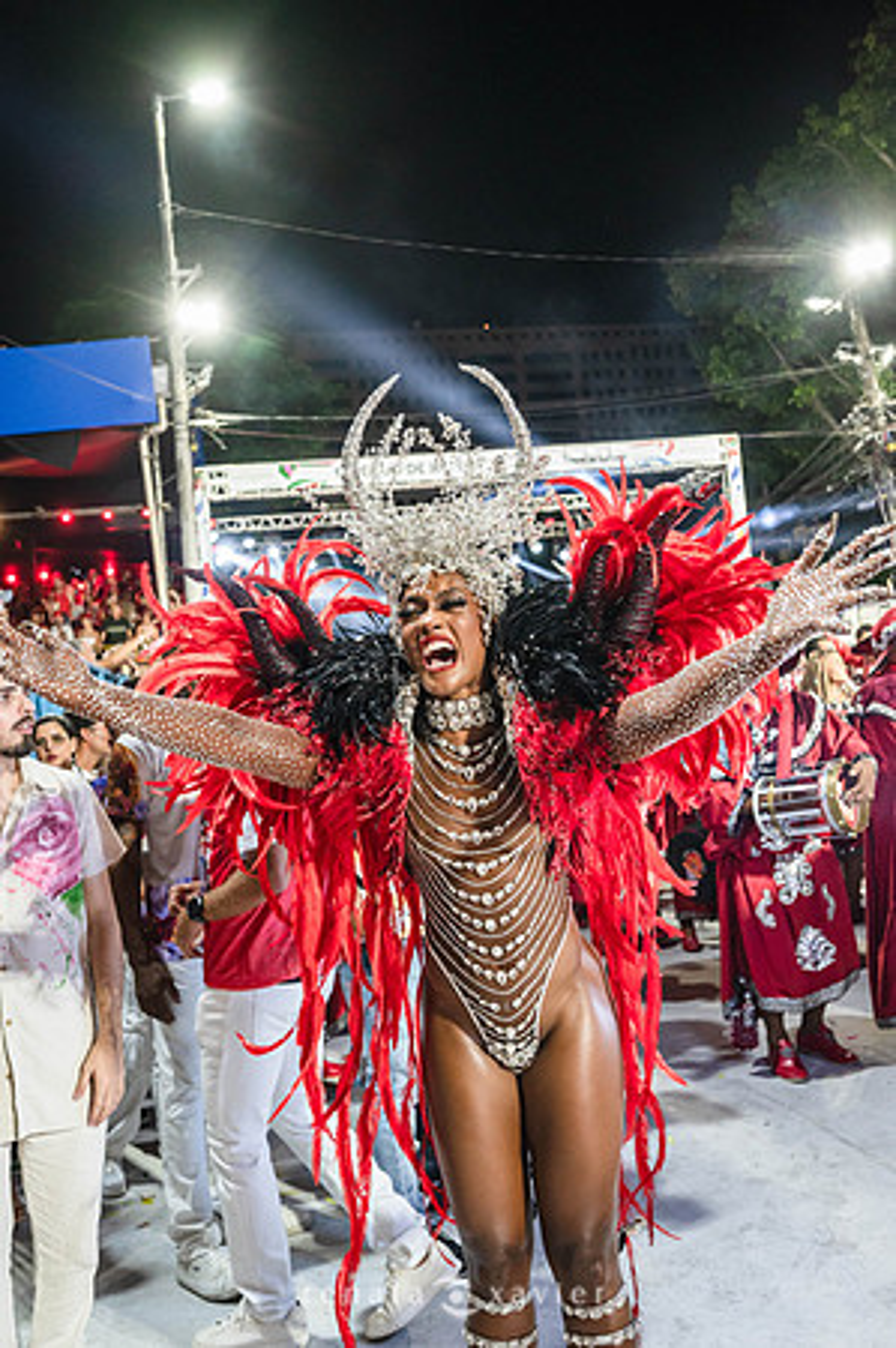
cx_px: 448
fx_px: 1123
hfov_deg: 43.5
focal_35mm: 30
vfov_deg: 62.0
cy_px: 674
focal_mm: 30
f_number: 4
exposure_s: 1/250
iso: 2800
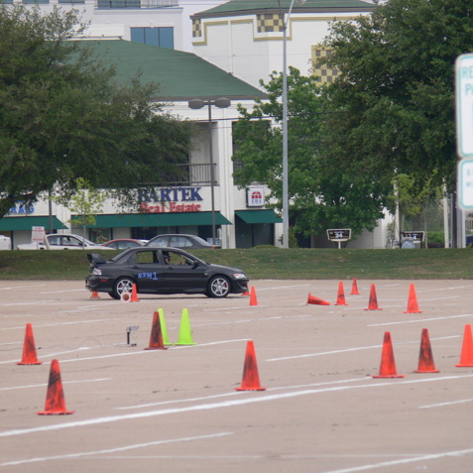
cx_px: 290
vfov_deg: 3.5
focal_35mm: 498
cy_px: 236
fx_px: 7699
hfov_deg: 3.5
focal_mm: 88.8
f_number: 4.5
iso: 100
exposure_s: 1/640
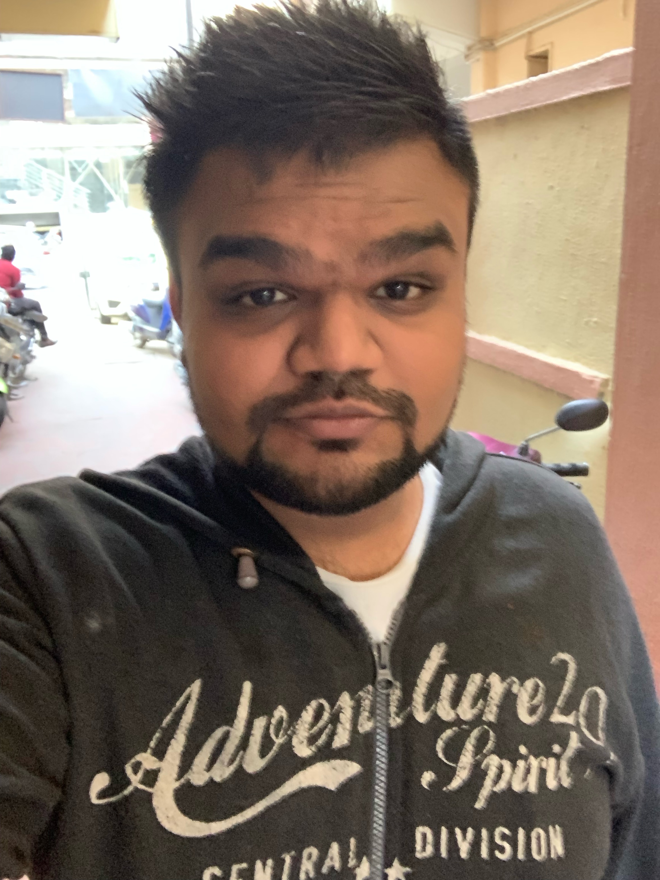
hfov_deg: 44.2
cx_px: 330
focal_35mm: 32
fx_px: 813
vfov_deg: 56.8
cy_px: 440
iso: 1000
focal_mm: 2.87
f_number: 2.2
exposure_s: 1/15
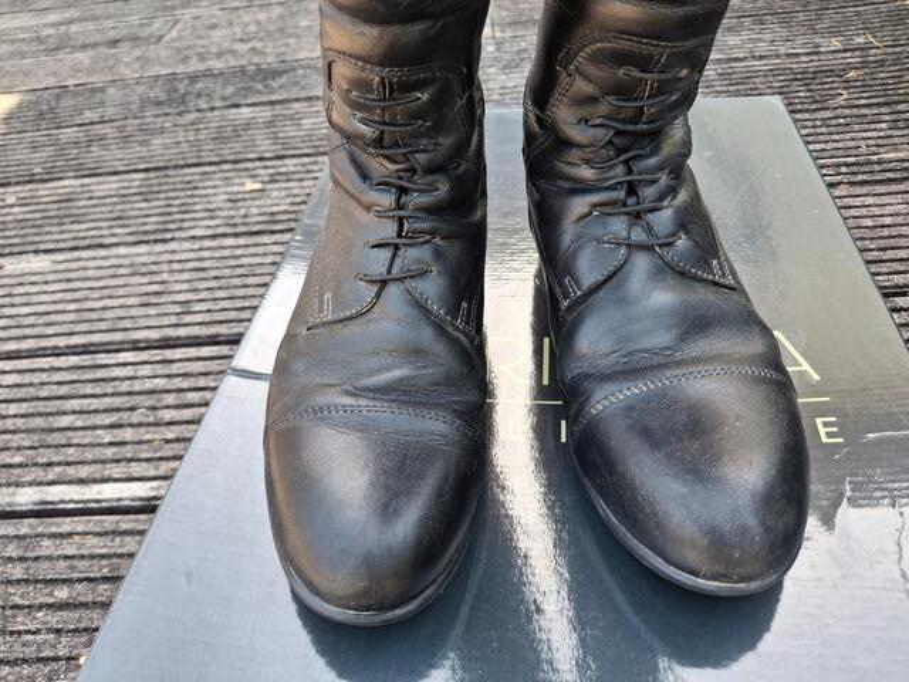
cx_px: 454
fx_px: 656
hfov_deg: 69.4
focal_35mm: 25
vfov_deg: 54.9
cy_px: 341
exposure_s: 1/100
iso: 50
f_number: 1.8
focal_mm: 4.69
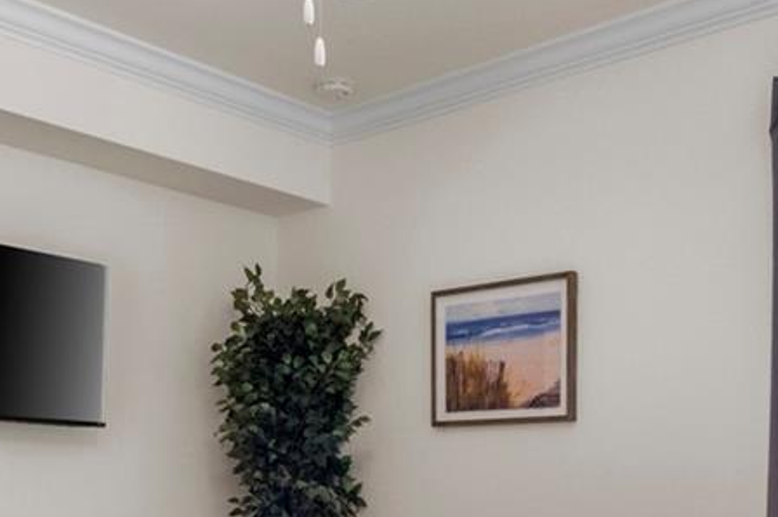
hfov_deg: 39.6
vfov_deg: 25.8
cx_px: 361
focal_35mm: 50
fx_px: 1080
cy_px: 501
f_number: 8
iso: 800
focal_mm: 14
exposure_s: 1/640
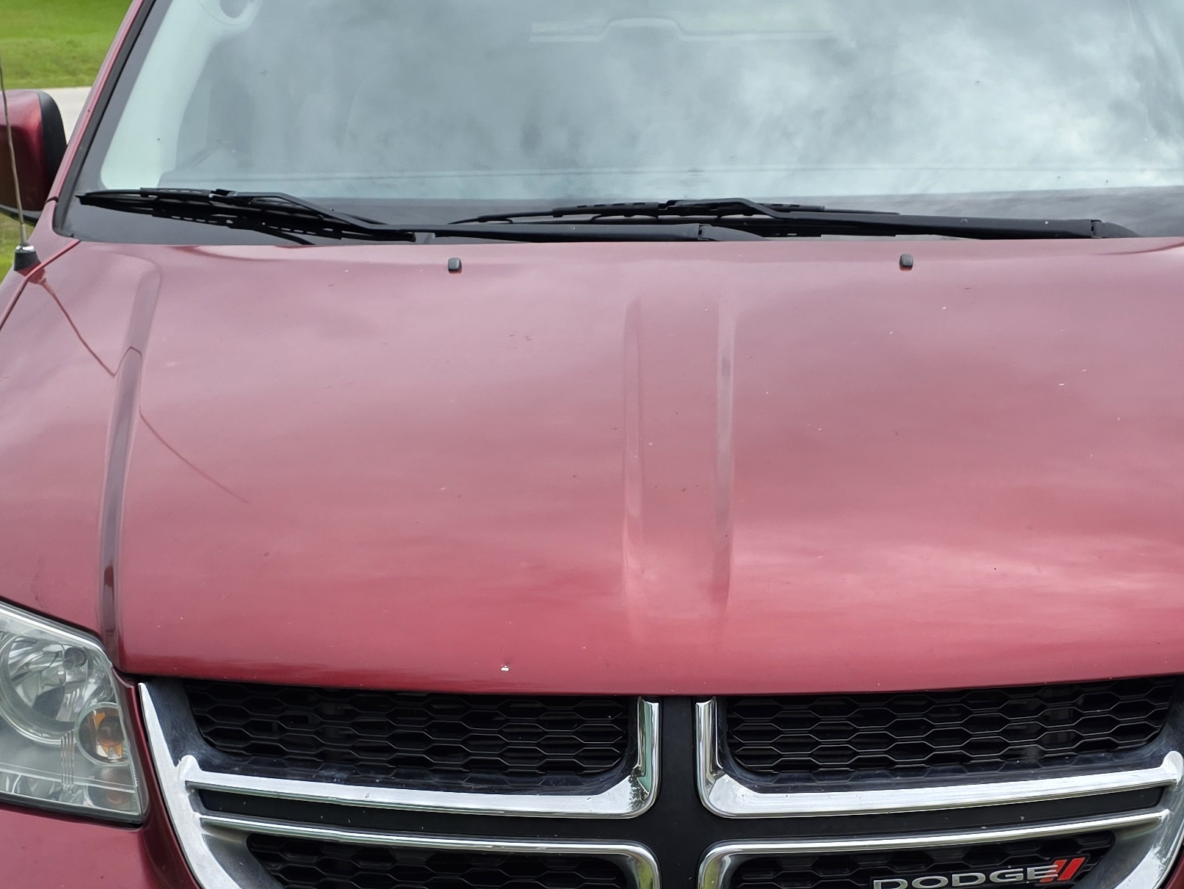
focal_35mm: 57
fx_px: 1950
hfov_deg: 33.8
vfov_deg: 25.4
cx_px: 621
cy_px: 654
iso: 80
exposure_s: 1/3512
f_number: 1.7
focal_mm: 6.3
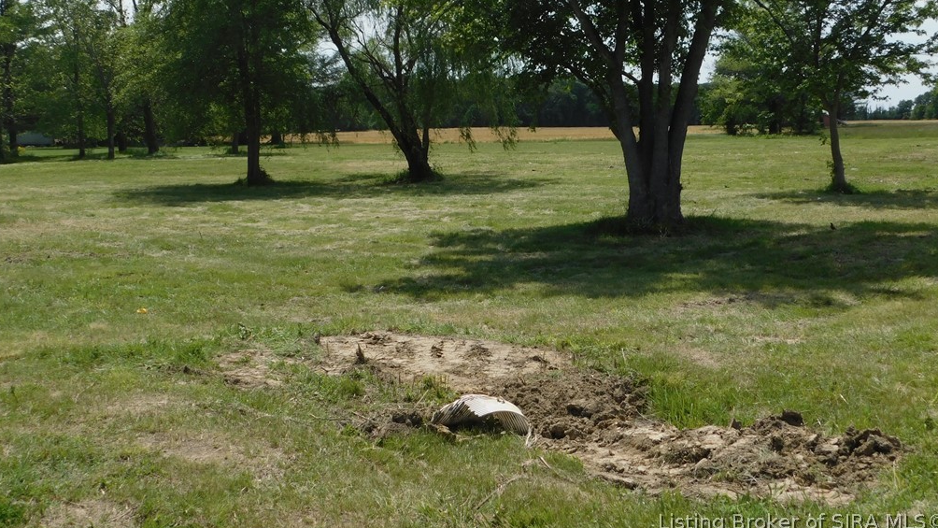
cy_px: 178
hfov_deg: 50.5
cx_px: 474
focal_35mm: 40
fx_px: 995
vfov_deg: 29.5
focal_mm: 6.3
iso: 125
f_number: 3.5
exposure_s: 1/1500
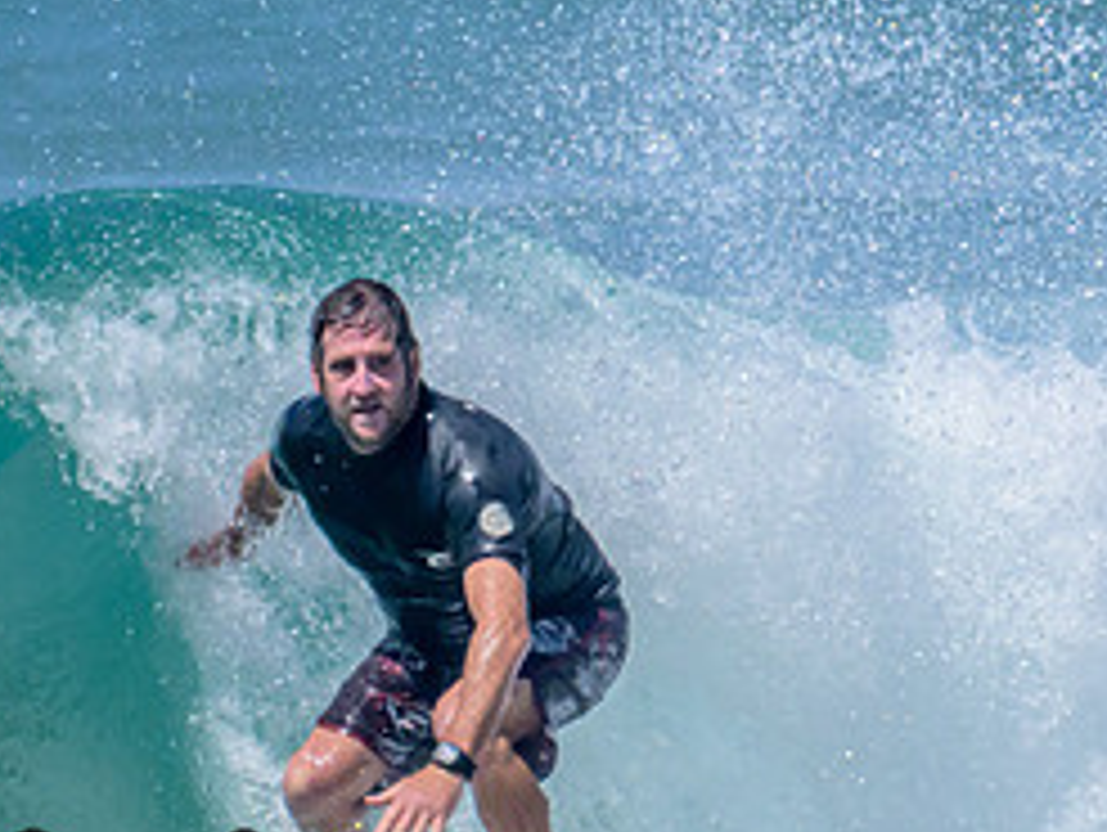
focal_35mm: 2484
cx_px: 270
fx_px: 79514
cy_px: 622
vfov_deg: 0.6
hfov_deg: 0.8
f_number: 16
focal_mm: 800
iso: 1600
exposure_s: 1/2000
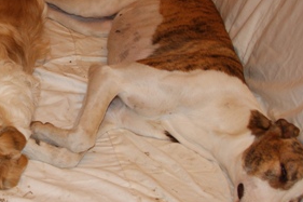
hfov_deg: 23.7
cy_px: 97
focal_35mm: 82
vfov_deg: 16.6
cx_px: -2
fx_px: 690
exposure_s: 1/60
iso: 400
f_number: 5.6
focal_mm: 24
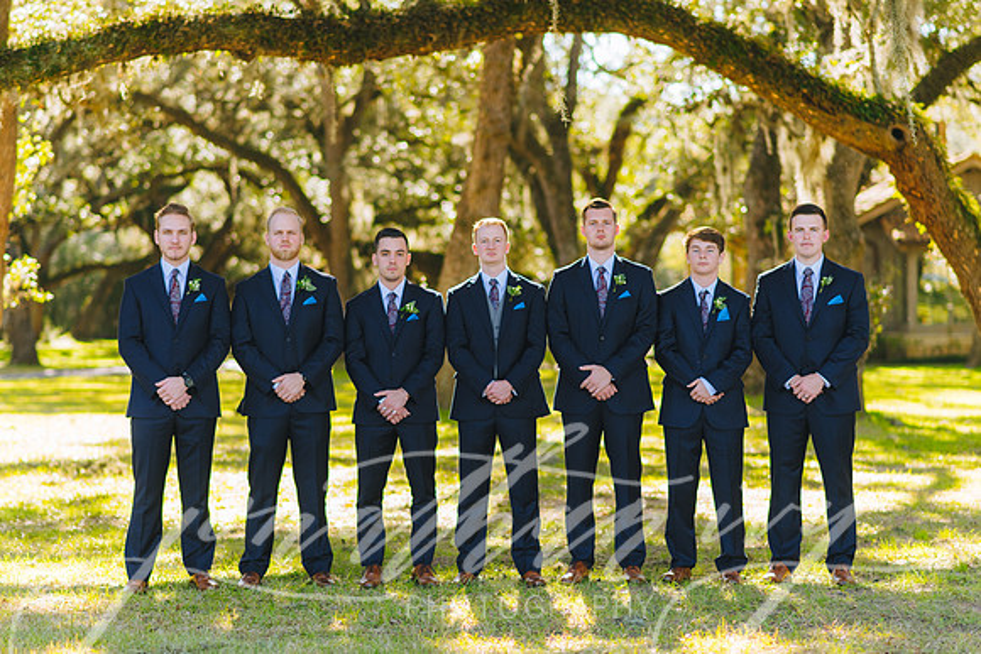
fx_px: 2617
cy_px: 369
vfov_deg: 14.3
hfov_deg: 21.2
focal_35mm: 96
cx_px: 480
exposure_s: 1/800
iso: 200
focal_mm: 85
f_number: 2.2
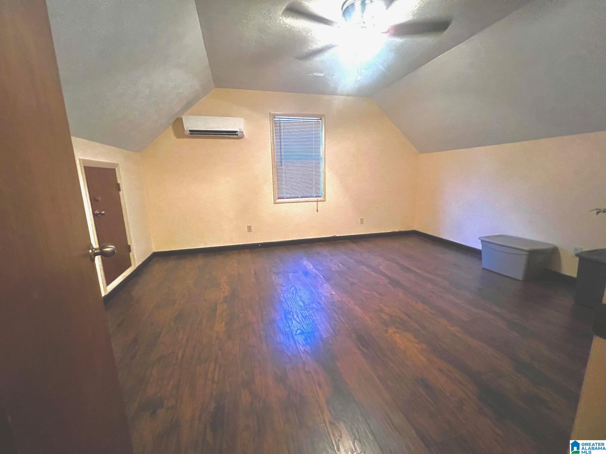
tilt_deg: -11.6
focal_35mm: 13
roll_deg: +0.8
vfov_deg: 89.9
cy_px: 227
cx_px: 303
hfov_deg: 106.2
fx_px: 228
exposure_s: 1/40
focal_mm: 1.57
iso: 800
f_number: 1.8
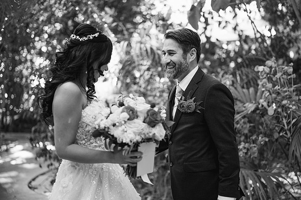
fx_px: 418
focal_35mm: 50
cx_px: 150
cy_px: 100
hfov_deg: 39.6
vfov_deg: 27.0
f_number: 1.8
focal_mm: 50
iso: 125
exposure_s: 1/125
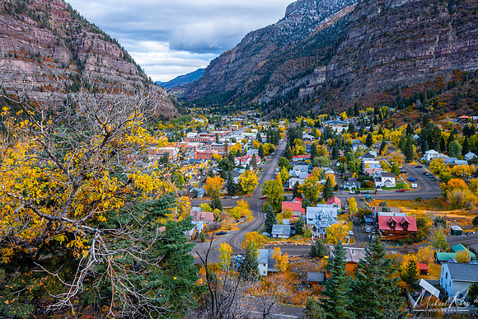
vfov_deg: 43.6
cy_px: 160
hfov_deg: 61.9
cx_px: 239
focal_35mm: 30
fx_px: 398
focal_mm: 20
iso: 100
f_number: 8
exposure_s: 1/40
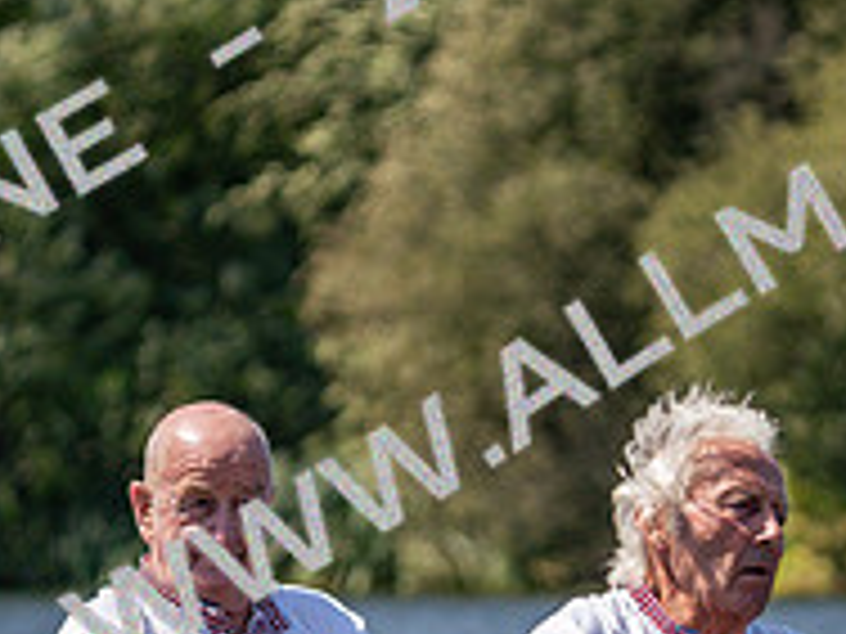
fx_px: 14493
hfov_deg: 3.3
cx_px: 616
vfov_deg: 2.5
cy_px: 681
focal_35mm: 593
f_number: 5.6
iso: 250
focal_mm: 200
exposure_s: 1/2000
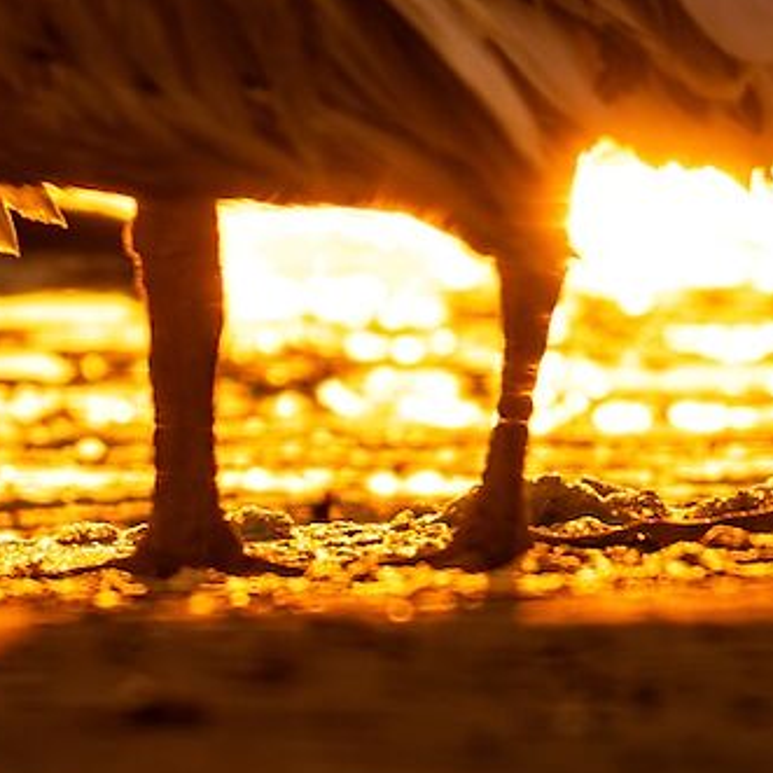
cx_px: -145
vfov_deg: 0.5
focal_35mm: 3509
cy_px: -731
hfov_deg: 0.5
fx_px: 88652
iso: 160
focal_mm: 570
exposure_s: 1/200
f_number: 8
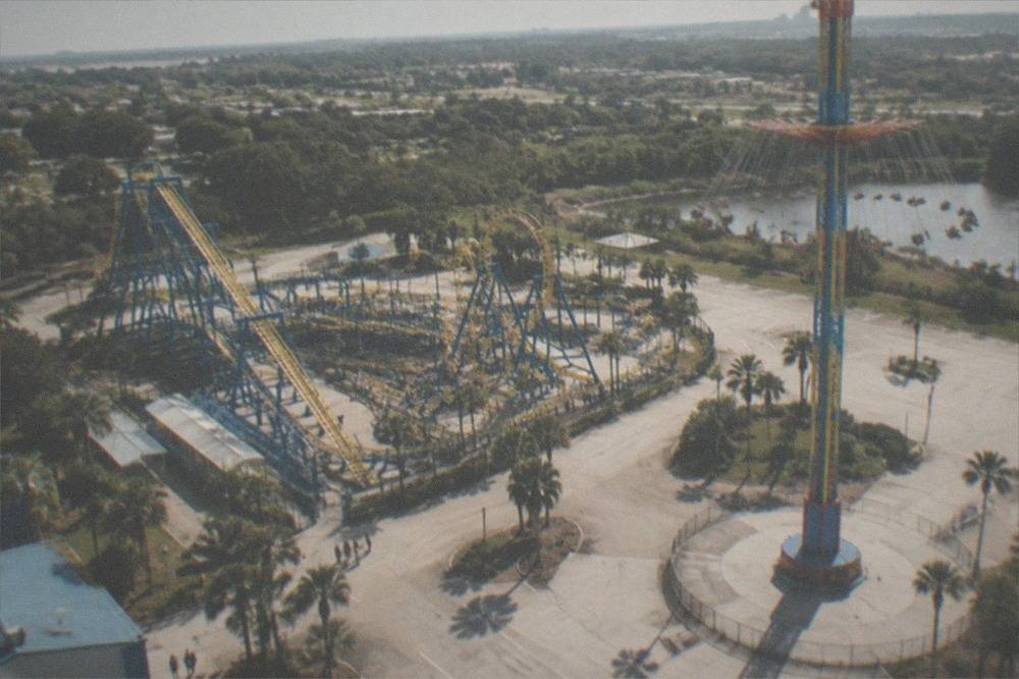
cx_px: 510
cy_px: 340
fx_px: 1132
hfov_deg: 48.5
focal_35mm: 40
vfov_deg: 33.4
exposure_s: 1/200
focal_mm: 40
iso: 400
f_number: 11
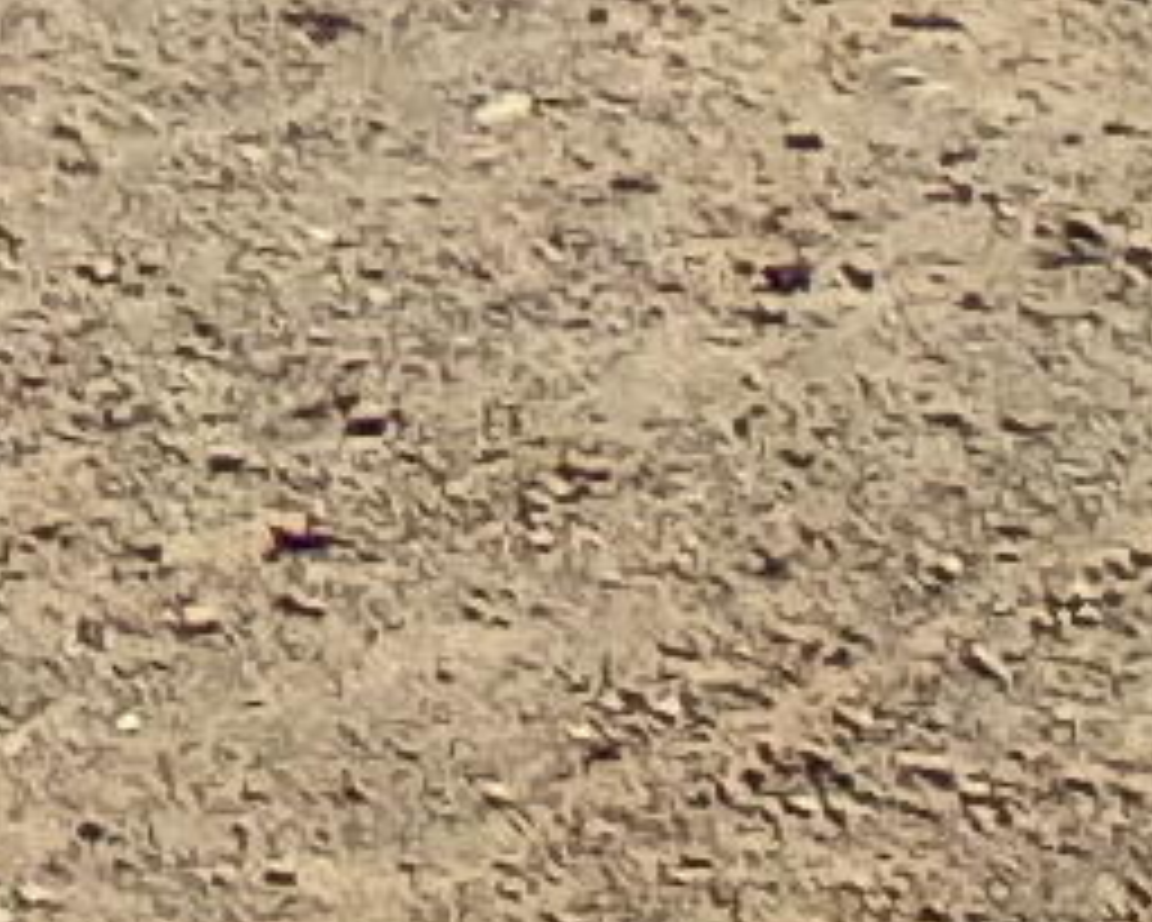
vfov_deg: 7.7
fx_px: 6446
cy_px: -1241
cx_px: -1107
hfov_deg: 9.6
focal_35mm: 189
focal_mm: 2.38
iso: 100
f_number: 2.4
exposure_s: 1/1825
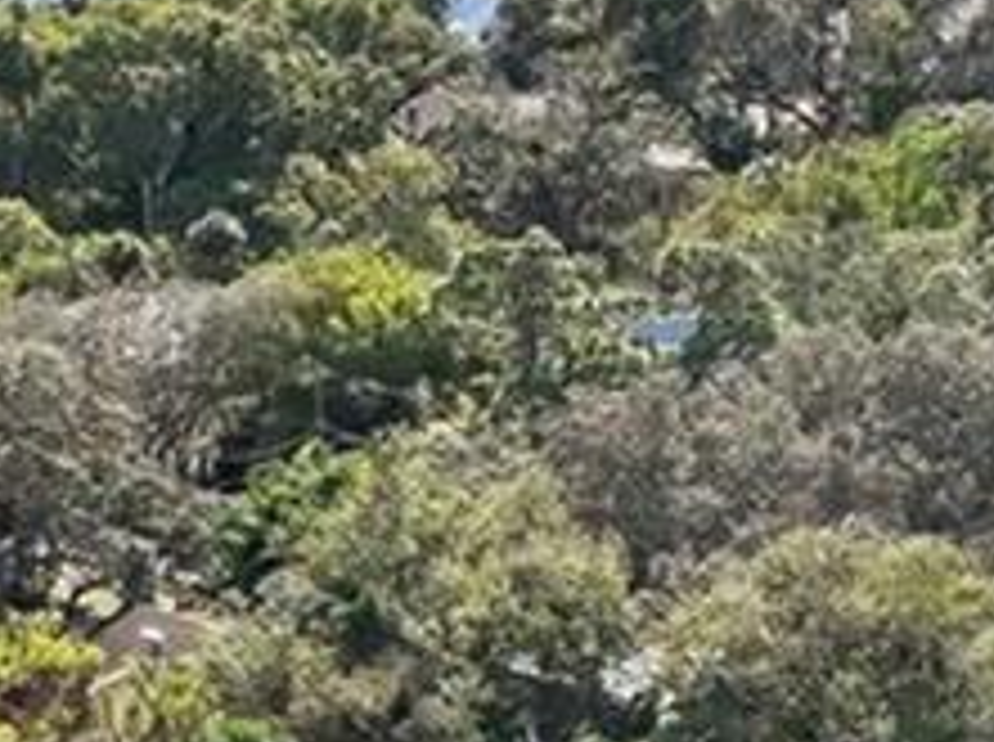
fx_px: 4988
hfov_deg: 11.3
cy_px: 1111
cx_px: 27
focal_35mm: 174
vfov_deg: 8.3
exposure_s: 1/8000
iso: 400
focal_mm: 12.3
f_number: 2.8
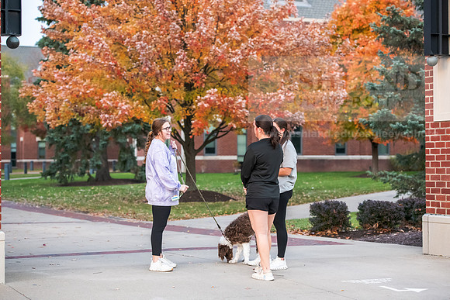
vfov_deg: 15.2
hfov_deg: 22.6
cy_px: 150
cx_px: 225
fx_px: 1125
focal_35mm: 90
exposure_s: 1/250
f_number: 3.5
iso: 2000
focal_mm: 90
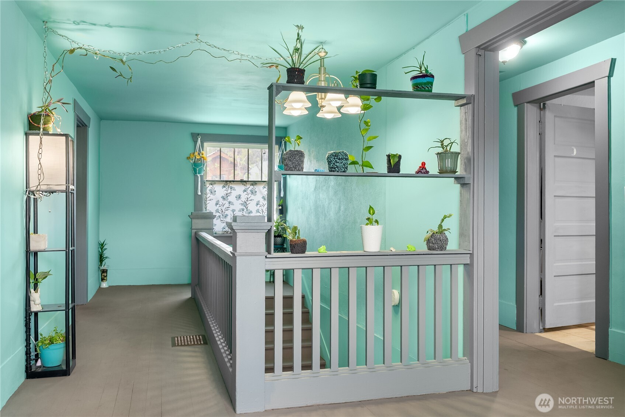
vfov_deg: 43.7
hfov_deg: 61.9
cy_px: 208
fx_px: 521
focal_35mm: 30
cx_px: 312
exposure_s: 1/15
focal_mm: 30
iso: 400
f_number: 4.5
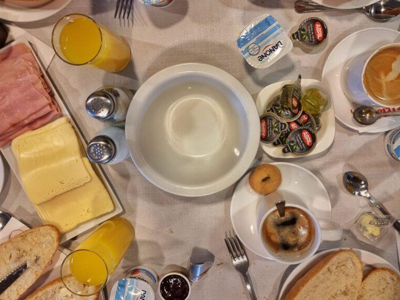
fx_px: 370
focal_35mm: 32
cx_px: 219
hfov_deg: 56.7
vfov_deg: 44.0
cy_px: 128
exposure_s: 1/100
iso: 320
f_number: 1.8
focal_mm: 6.7
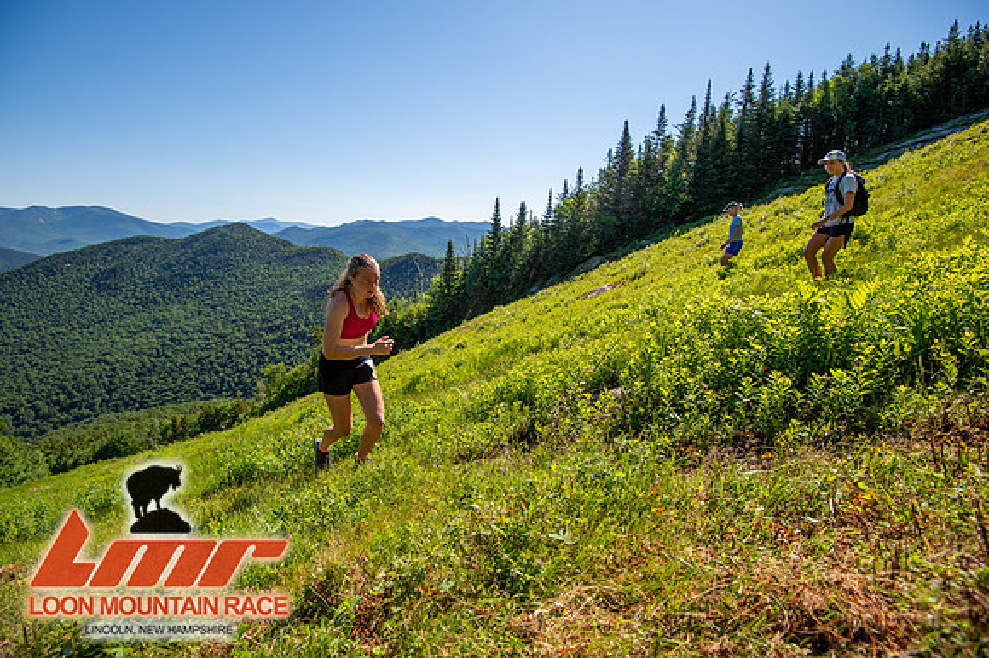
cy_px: 329
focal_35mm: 16
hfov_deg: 96.8
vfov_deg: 73.7
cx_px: 494
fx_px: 439
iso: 100
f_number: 5
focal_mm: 16
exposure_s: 1/500
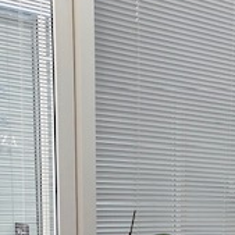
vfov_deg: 17.3
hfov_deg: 16.8
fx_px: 722
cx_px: 353
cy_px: 313
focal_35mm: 94
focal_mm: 3.99
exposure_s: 1/30
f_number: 1.8
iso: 25
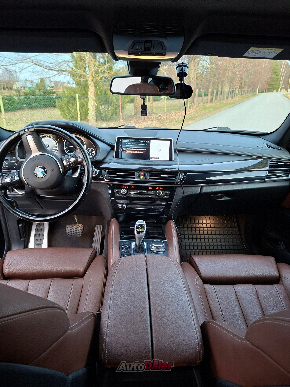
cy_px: 194
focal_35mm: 23
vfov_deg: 73.9
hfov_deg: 58.9
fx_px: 257
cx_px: 145
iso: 200
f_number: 1.8
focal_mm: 5.54
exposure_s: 1/50
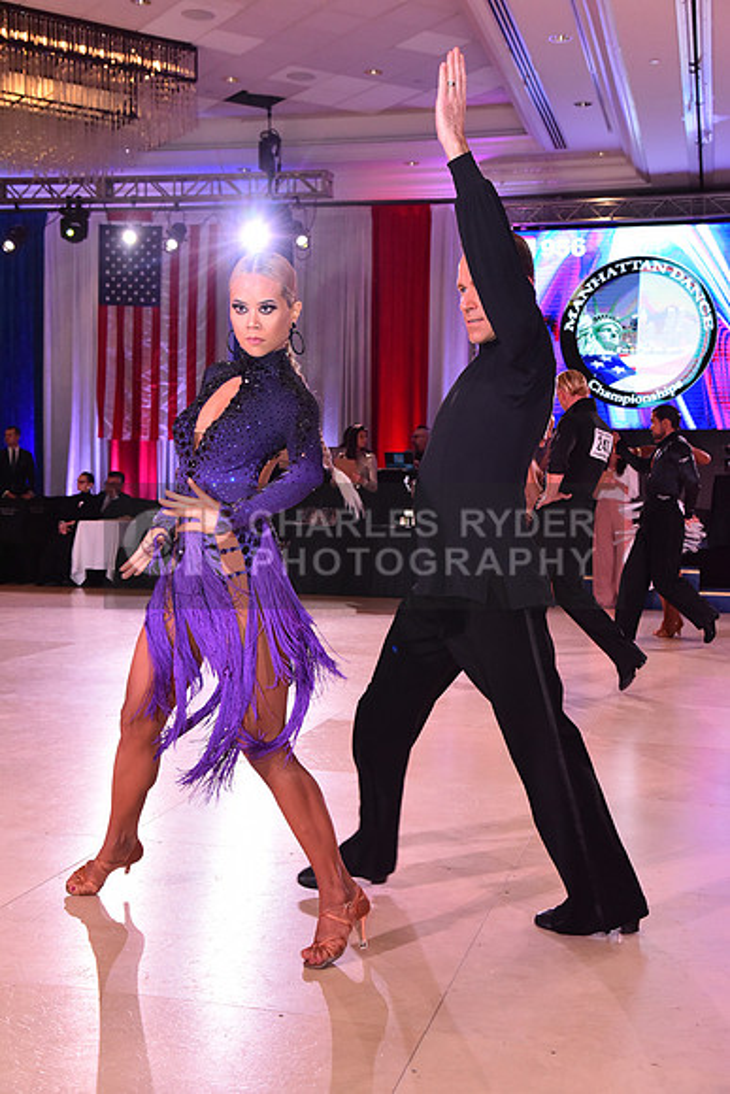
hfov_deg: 27.0
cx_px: 365
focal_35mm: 50
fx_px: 1520
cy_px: 547
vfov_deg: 39.6
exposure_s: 1/320
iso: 2500
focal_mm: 50
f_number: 6.3
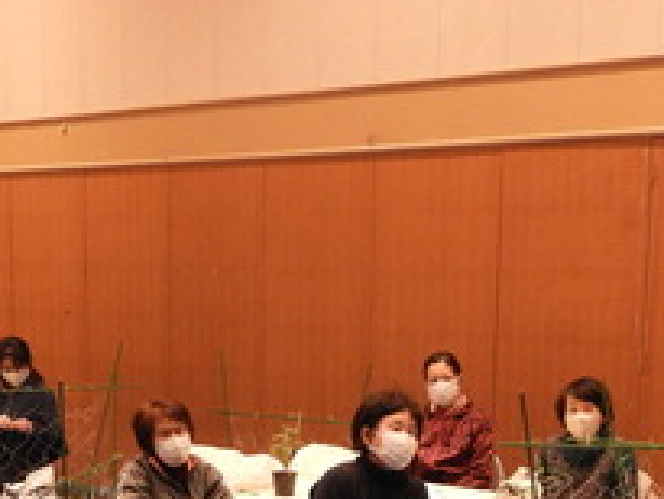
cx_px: 298
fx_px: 1439
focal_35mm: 75
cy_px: 554
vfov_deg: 18.9
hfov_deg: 26.0
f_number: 3.3
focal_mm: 4.3
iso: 360
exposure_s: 1/30
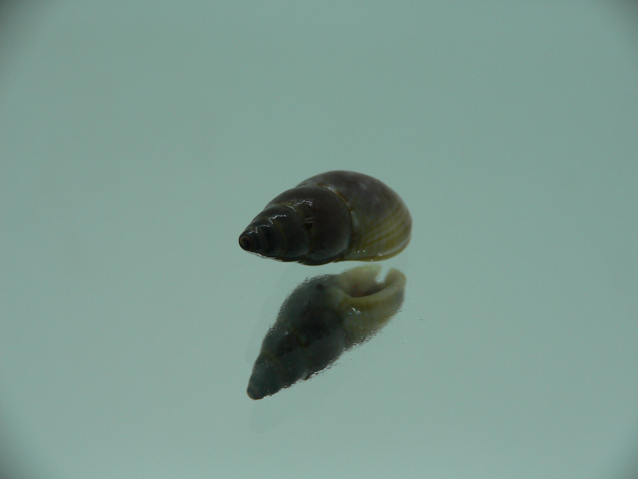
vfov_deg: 40.7
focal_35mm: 35
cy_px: 240
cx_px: 319
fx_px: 645
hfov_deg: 52.6
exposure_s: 1/80
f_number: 2.8
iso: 80
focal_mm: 4.6
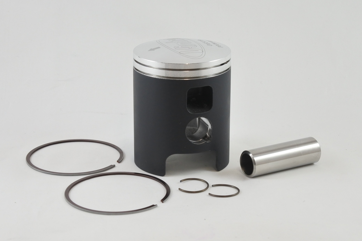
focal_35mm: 63
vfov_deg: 21.6
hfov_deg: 31.9
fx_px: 633
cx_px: 181
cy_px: 120
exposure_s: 1/125
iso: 400
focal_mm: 23.6
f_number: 5
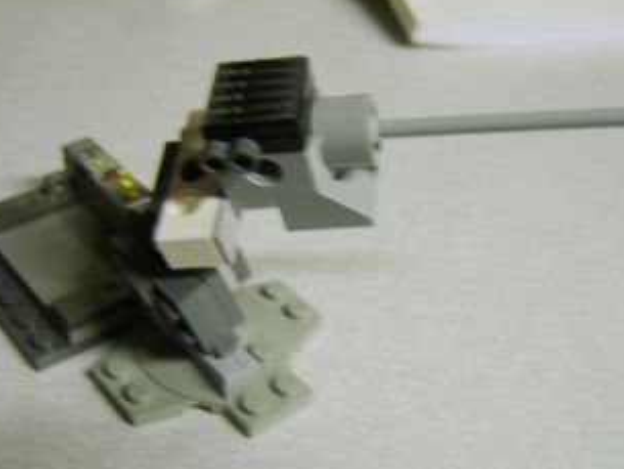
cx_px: 362
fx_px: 703
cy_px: 238
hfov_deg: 47.7
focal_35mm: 39
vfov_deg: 36.8
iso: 71
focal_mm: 8.13
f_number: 2.7
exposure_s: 1/7
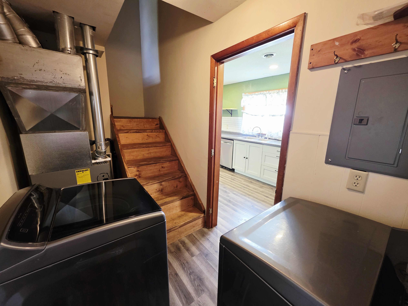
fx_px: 153
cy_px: 153
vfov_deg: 89.9
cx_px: 204
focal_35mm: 13
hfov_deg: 106.2
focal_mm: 2.2
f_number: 1.9
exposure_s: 1/60.2
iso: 400
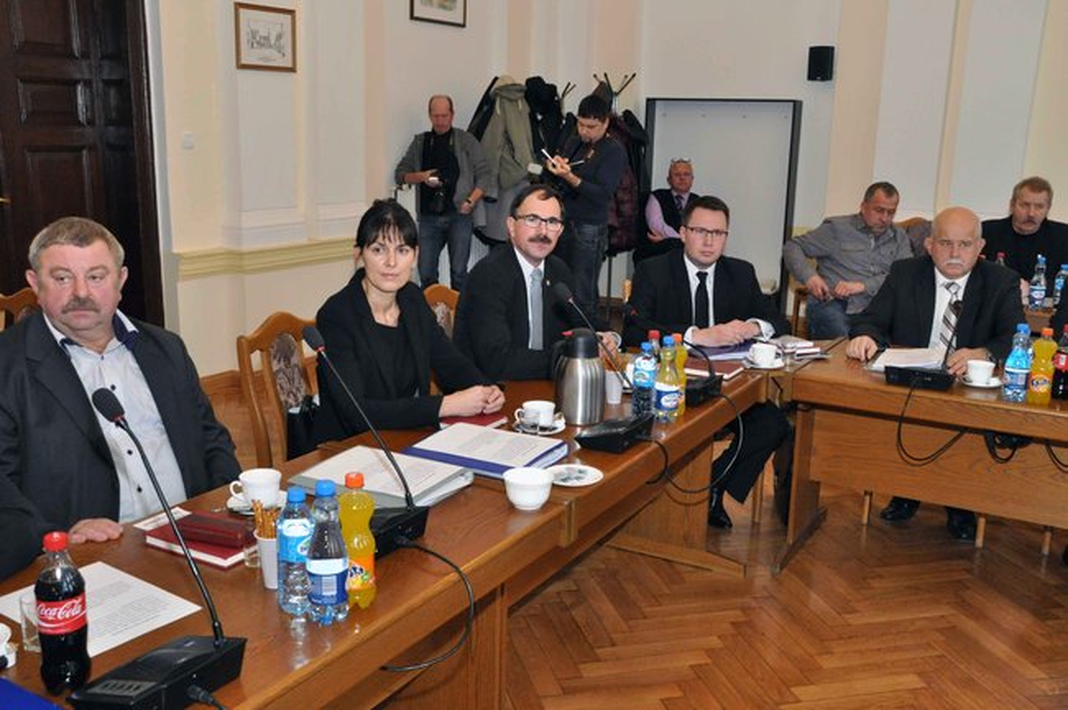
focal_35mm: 33
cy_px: 355
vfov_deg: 39.9
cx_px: 534
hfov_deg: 57.3
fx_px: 978
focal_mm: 22
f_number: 13
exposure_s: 1/60
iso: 1600
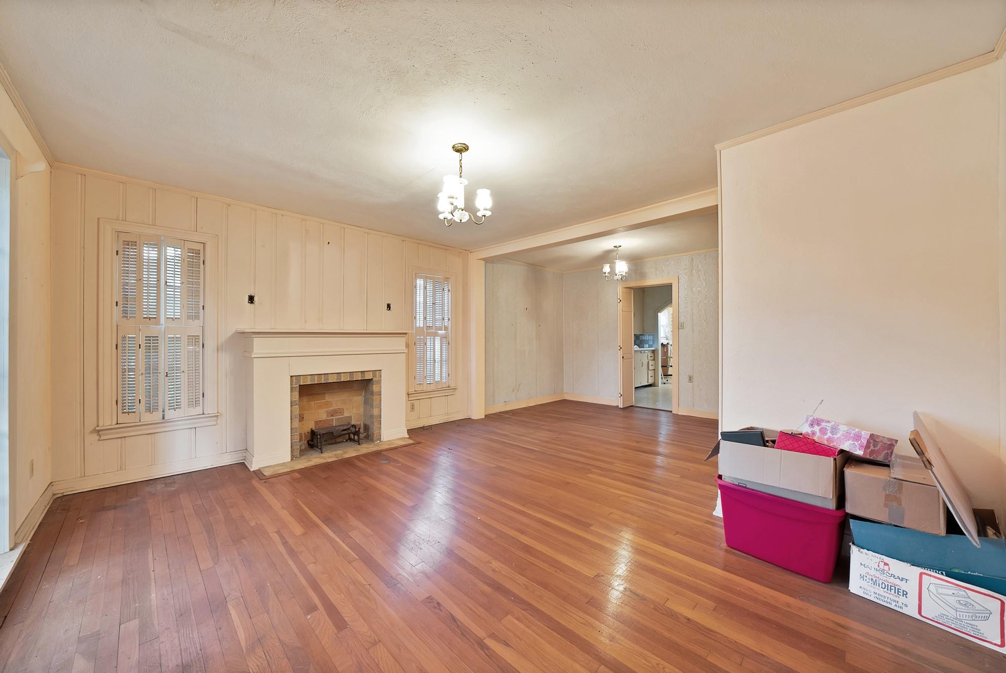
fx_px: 336
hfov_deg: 112.6
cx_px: 503
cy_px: 336
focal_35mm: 12
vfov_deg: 90.1
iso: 640
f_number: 9
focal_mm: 12
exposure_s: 1/2
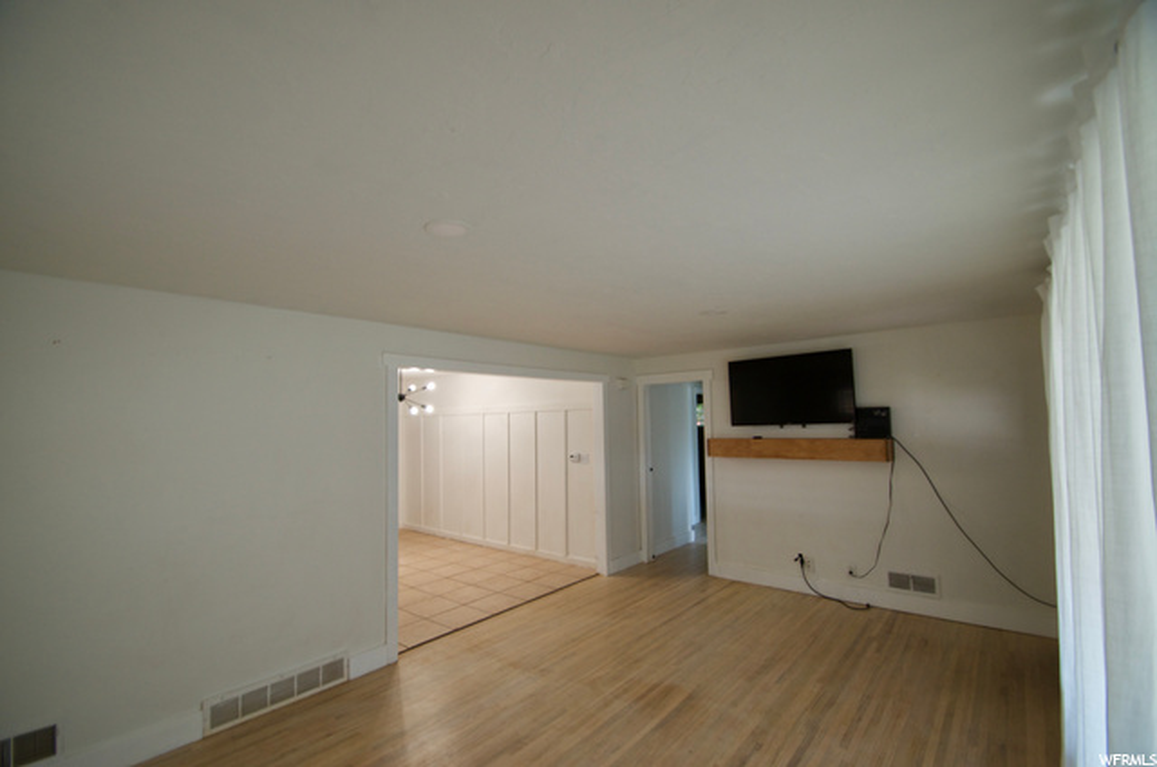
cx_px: 578
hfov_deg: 100.5
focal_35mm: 15
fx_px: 481
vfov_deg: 77.1
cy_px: 384
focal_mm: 10
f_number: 4
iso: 400
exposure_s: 1/60
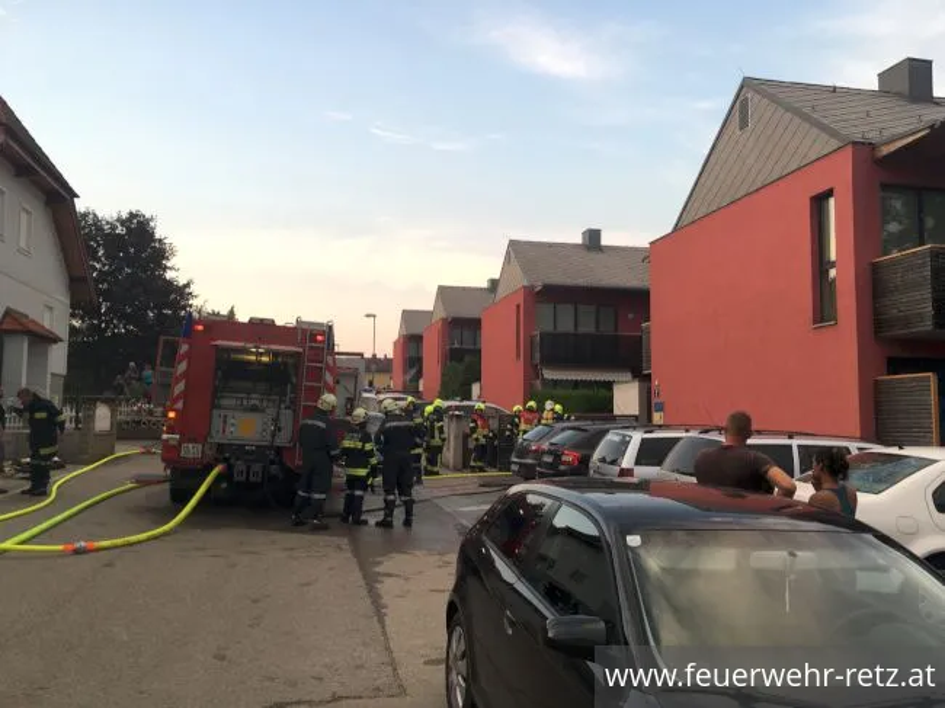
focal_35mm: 29
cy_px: 354
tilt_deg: +7.3
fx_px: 791
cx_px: 472
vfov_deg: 48.2
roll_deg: -0.7
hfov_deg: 61.7
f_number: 2.2
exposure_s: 1/100
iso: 25
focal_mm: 4.15
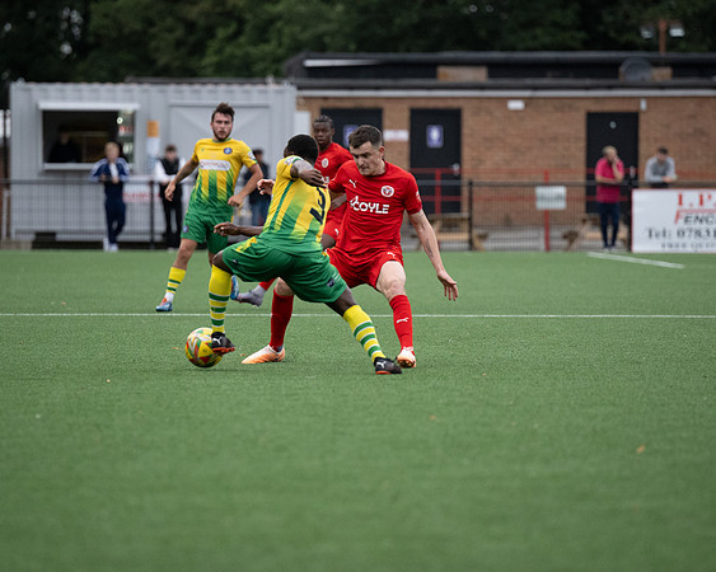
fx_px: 6611
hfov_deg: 6.2
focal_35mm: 312
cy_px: 286
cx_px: 358
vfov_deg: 5.0
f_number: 2.8
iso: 2000
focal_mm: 185
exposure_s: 1/2000
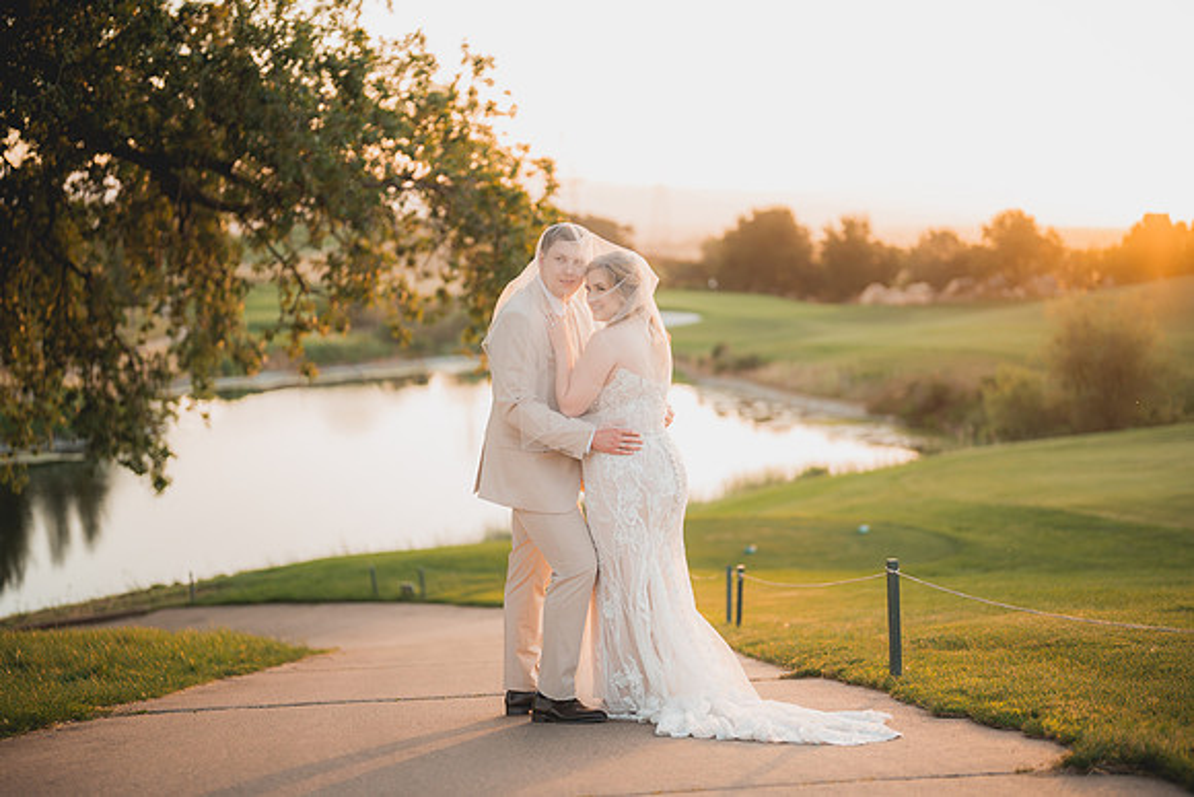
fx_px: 1659
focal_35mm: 50
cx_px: 597
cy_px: 398
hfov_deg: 39.6
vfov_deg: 27.0
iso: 125
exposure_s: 1/320
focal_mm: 50
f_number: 1.2
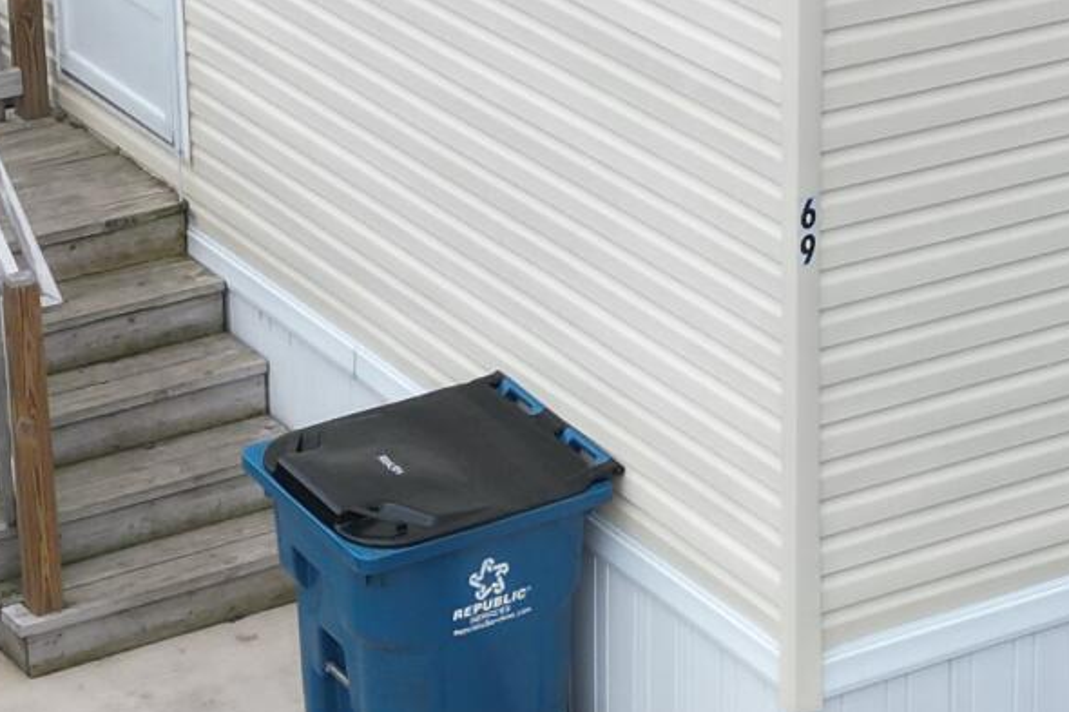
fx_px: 3770
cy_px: 109
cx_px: 547
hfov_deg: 16.1
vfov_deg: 10.7
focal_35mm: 127
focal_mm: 6.72
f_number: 1.7
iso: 120
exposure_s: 1/640
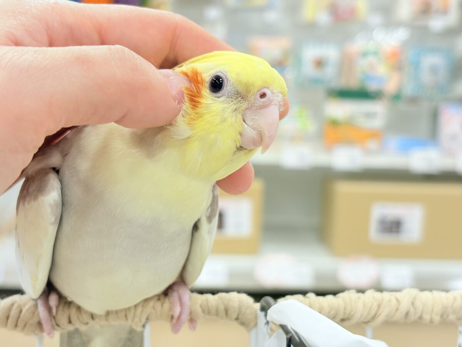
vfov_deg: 28.0
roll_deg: -1.0
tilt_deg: -8.2
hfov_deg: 36.8
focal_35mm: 52
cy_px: 174
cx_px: 231
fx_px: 694
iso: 64
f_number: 1.6
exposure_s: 1/50
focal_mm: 5.96
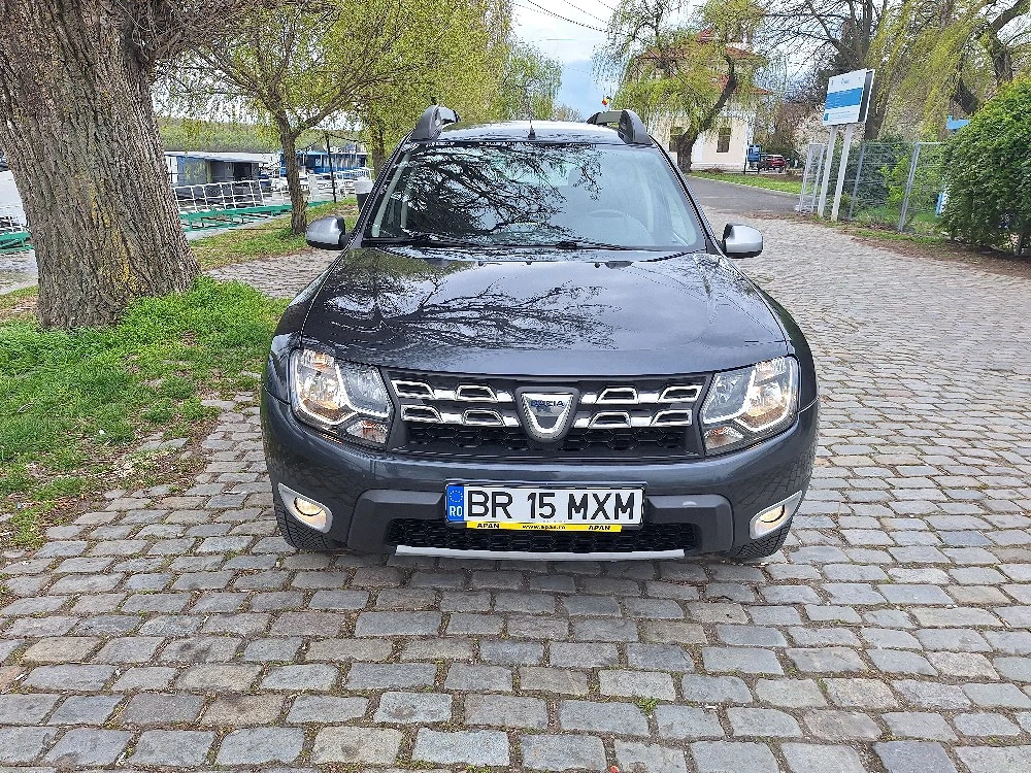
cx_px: 516
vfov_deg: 58.9
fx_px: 685
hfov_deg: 73.9
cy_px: 386
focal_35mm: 23
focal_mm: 5.54
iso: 40
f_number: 1.8
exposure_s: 1/1250
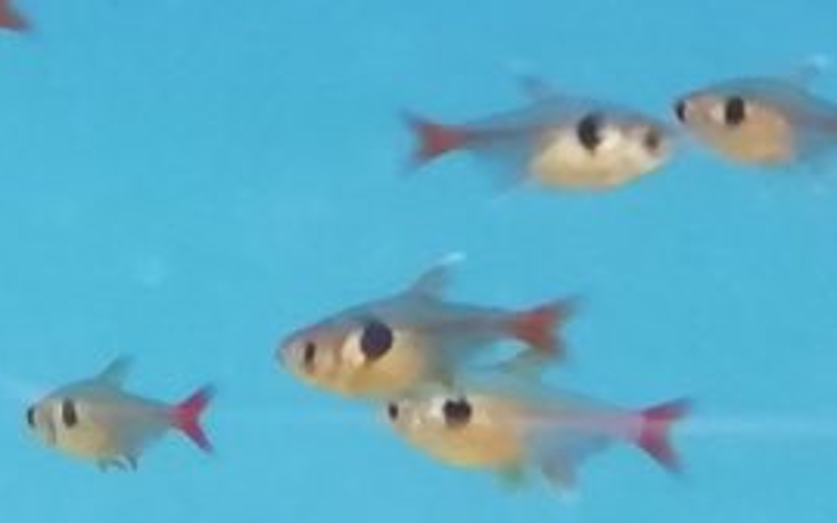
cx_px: 616
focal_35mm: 41
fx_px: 935
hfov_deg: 46.7
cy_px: 143
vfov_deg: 30.8
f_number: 2.2
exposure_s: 1/25
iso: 500
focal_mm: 3.21
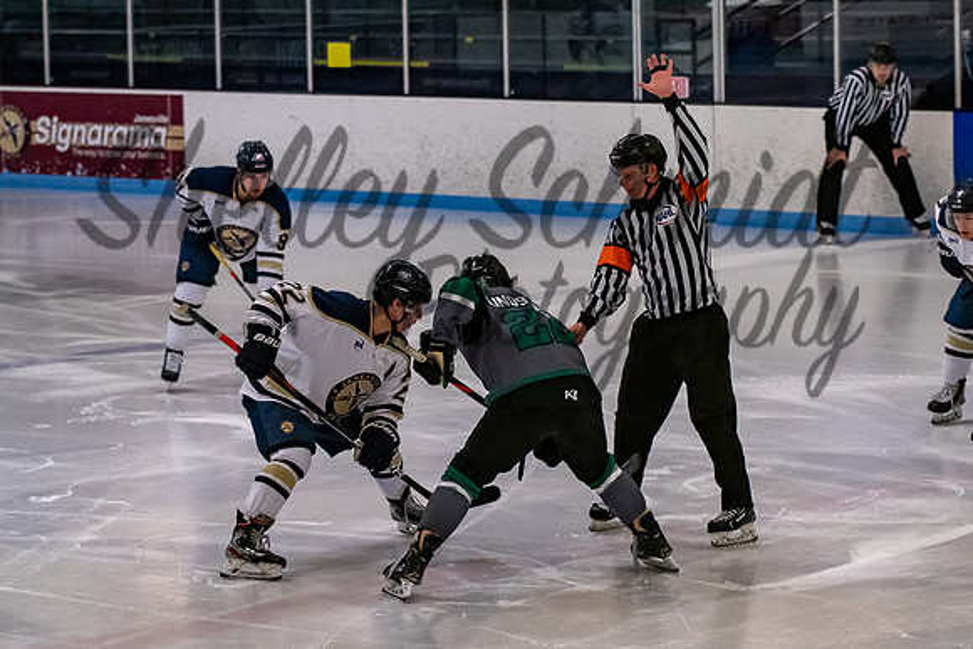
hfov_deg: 13.4
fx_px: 4148
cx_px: 542
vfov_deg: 8.9
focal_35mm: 153
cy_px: 280
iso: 2500
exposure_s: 1/800
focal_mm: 80
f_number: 3.5
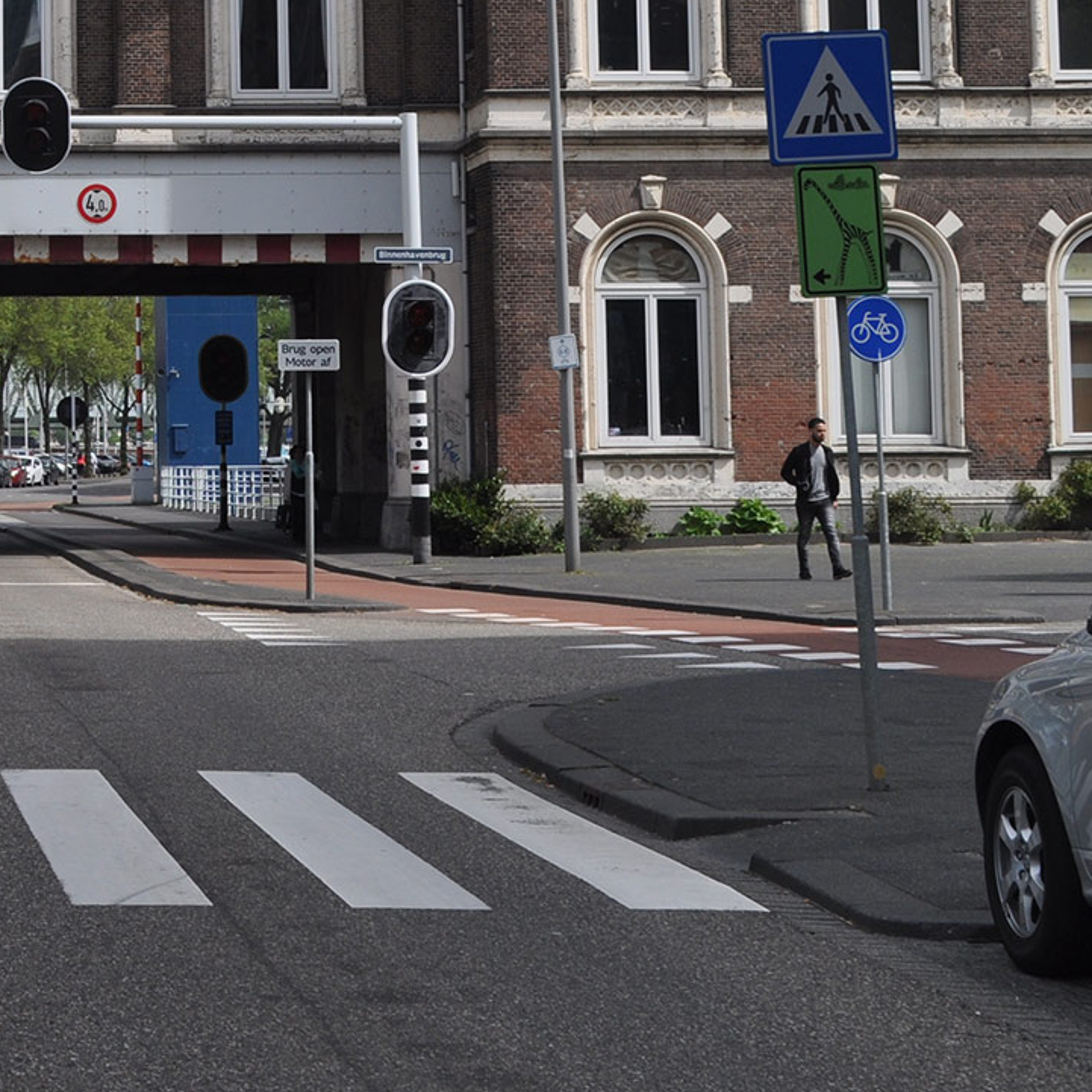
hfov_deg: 17.7
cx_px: -189
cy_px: 108
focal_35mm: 94
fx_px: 3355
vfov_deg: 18.2
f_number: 9
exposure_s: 1/320
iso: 200
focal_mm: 26
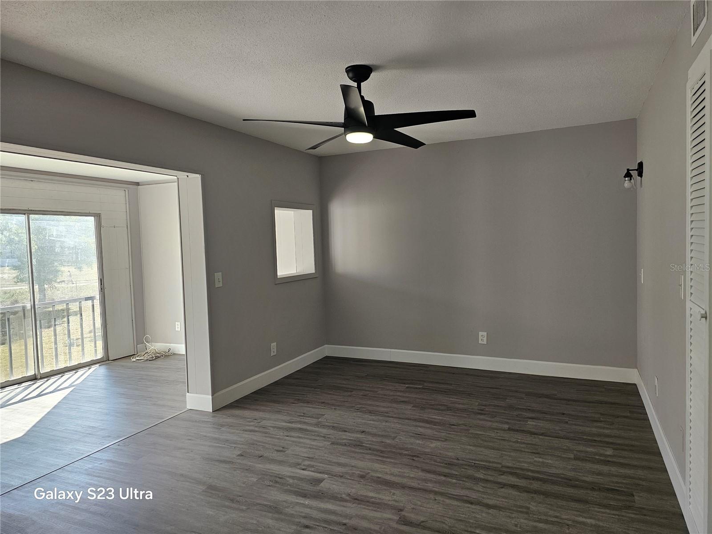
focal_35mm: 23
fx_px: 473
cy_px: 267
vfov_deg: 58.9
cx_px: 356
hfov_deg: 73.9
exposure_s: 1/207
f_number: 1.7
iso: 160
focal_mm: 6.3
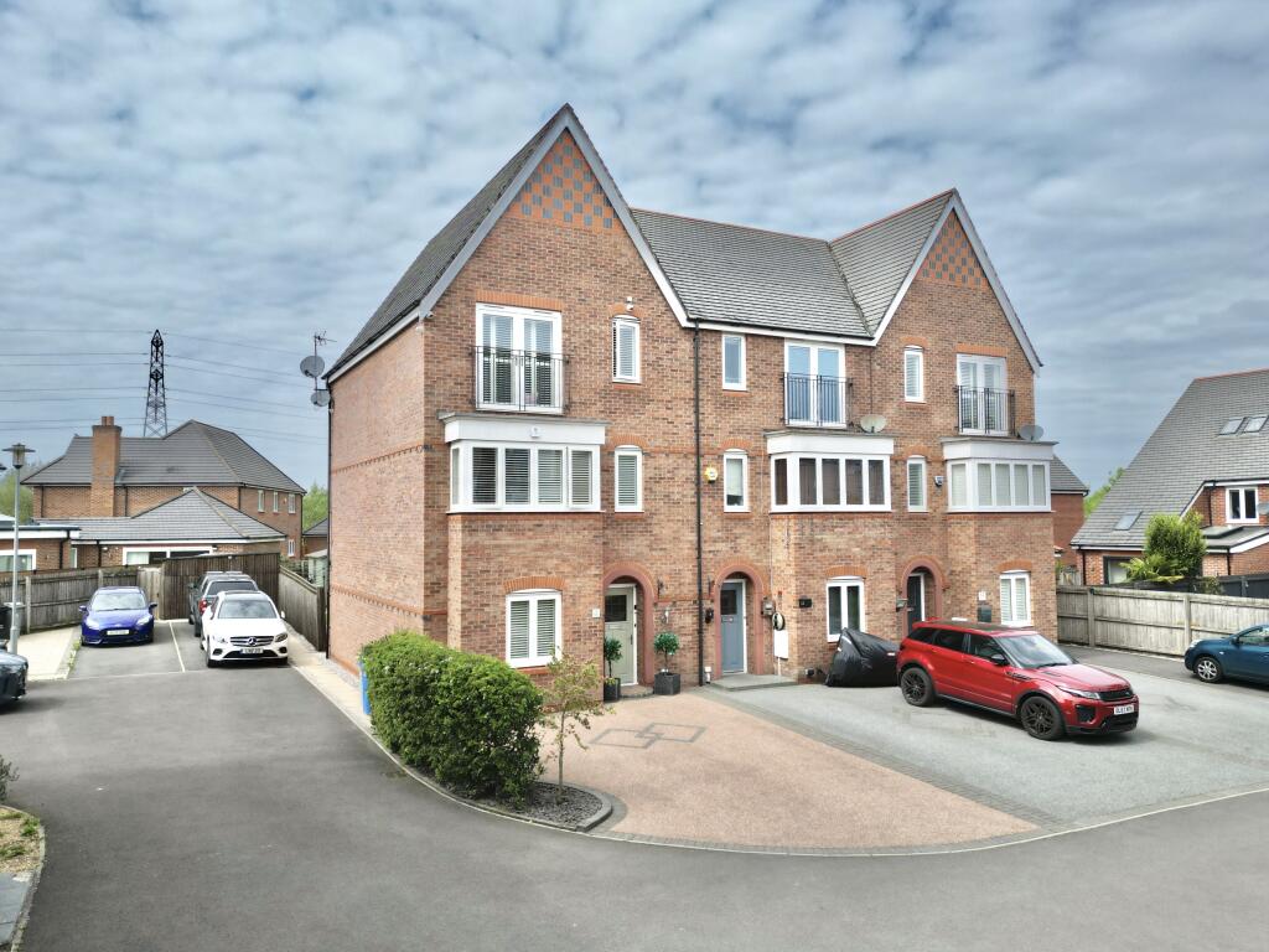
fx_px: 880
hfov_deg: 71.6
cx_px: 634
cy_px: 476
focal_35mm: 24
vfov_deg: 56.8
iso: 100
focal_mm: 6.72
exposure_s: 1/2500
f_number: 1.7
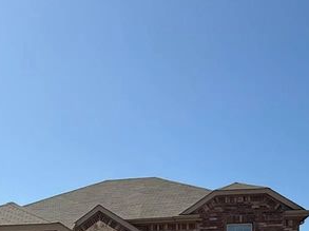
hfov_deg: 38.0
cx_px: 78
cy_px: 329
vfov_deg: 24.3
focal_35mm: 49
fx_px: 437
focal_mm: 2.22
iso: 50
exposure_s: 1/3125
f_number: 2.2
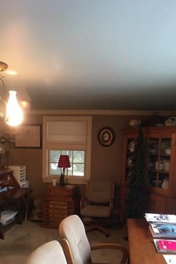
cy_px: 181
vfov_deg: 45.6
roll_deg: -1.2
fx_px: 308
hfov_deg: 31.9
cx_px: 86
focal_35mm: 42
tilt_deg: -4.5
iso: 100
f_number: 2.2
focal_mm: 4.15
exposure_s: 1/30
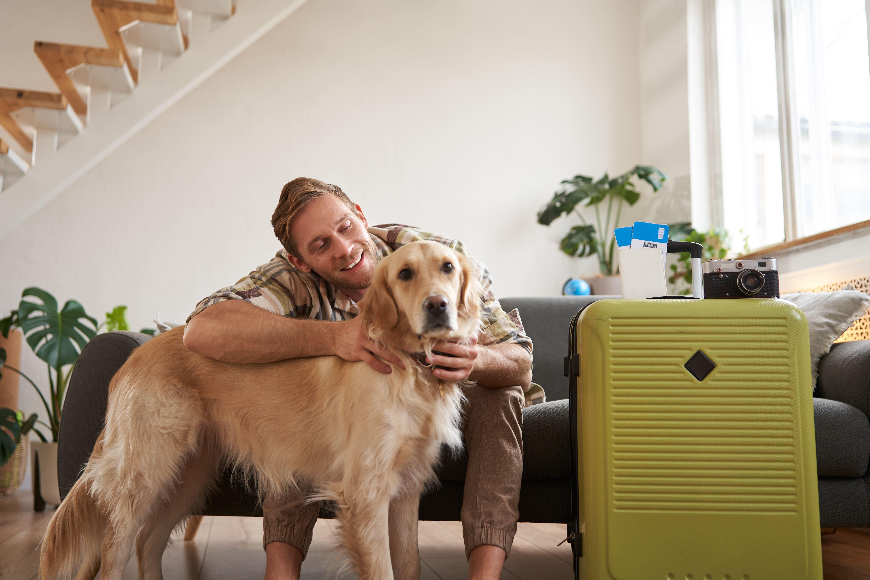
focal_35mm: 35
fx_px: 846
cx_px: 435
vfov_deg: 37.9
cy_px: 290
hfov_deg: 54.4
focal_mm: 35
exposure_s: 1/100
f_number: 2
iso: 200
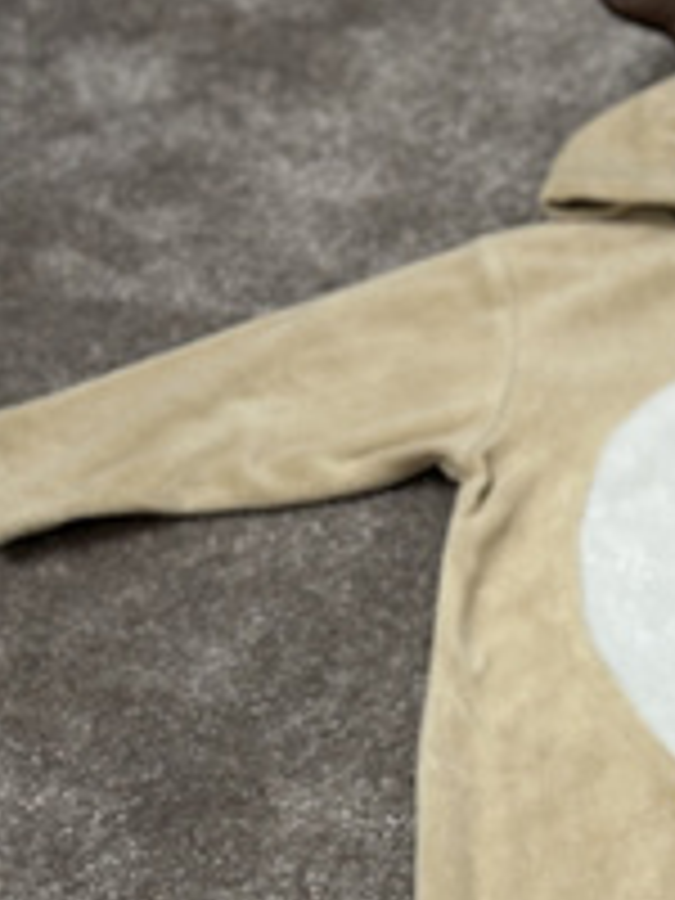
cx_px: 790
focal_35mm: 120
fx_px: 3120
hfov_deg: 12.1
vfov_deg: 16.1
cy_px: 922
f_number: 1.78
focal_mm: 6.86
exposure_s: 1/50
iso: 100
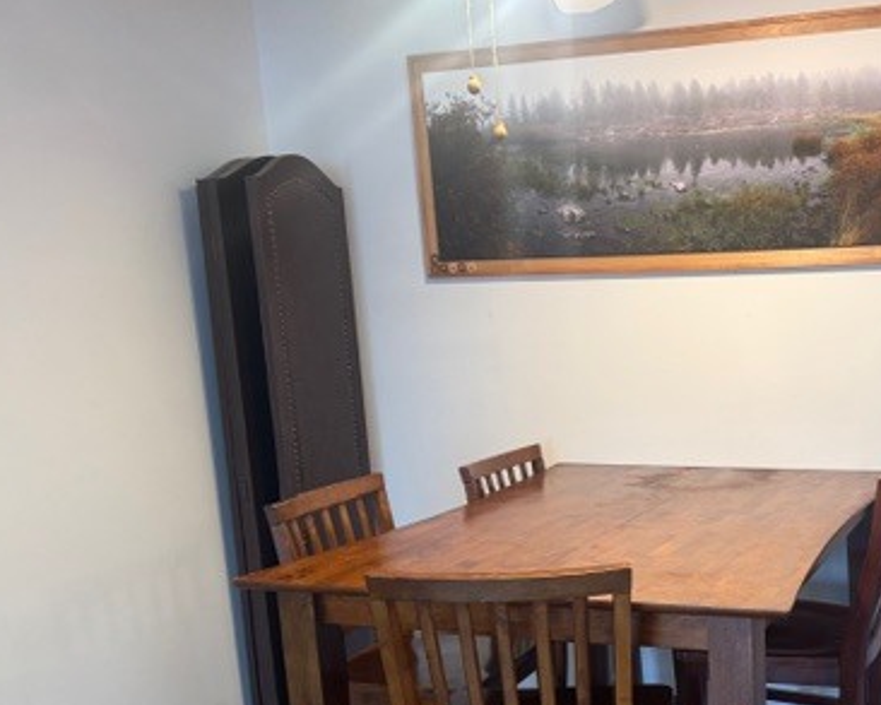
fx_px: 1069
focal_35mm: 41
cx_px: 739
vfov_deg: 35.7
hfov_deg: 42.2
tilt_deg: -10.7
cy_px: 529
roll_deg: +3.1
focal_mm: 6.76
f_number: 1.78
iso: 250
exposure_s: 1/60
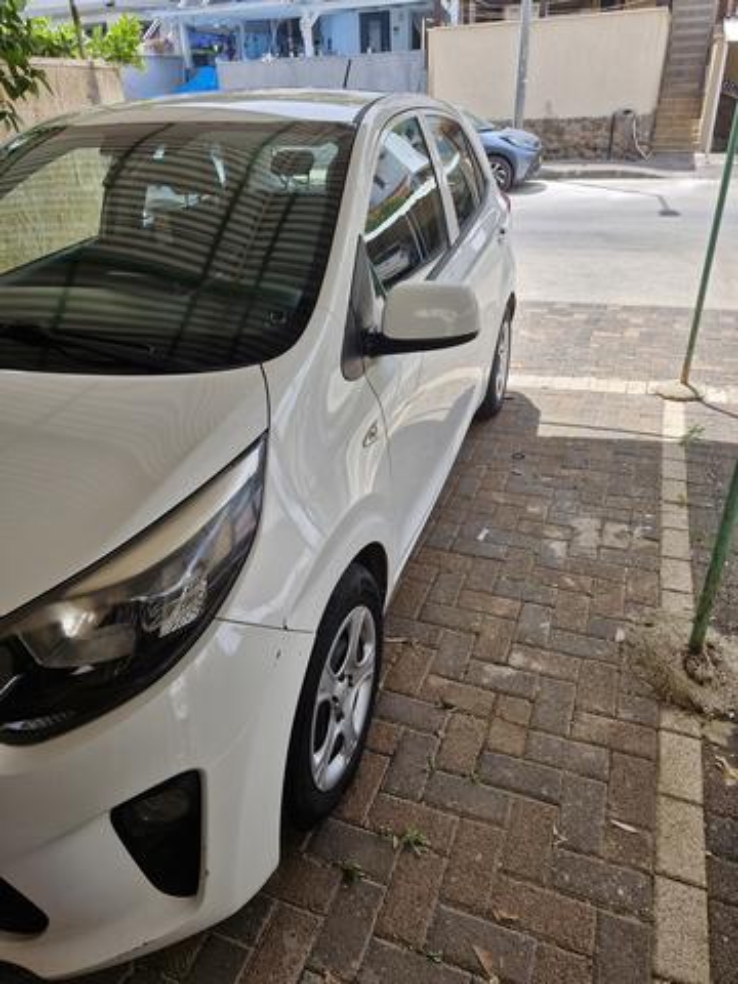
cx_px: 369
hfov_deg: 58.9
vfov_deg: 73.9
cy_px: 492
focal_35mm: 23
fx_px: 654
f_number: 1.8
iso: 50
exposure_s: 1/742
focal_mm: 5.54
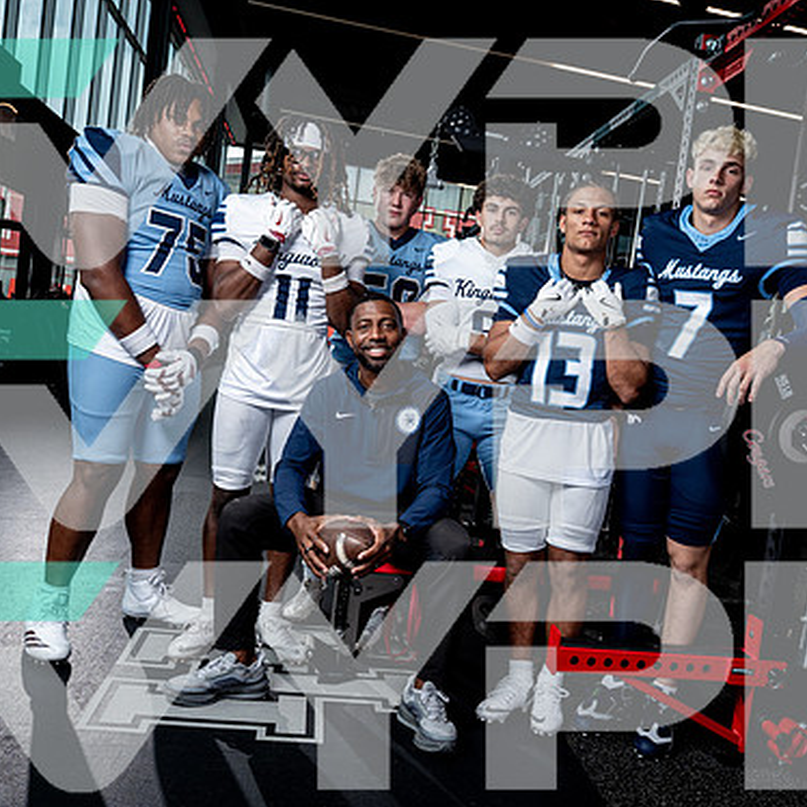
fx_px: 870
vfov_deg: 49.7
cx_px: 451
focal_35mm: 33
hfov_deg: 49.6
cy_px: 415
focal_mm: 25
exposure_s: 1/250
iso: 640
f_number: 8
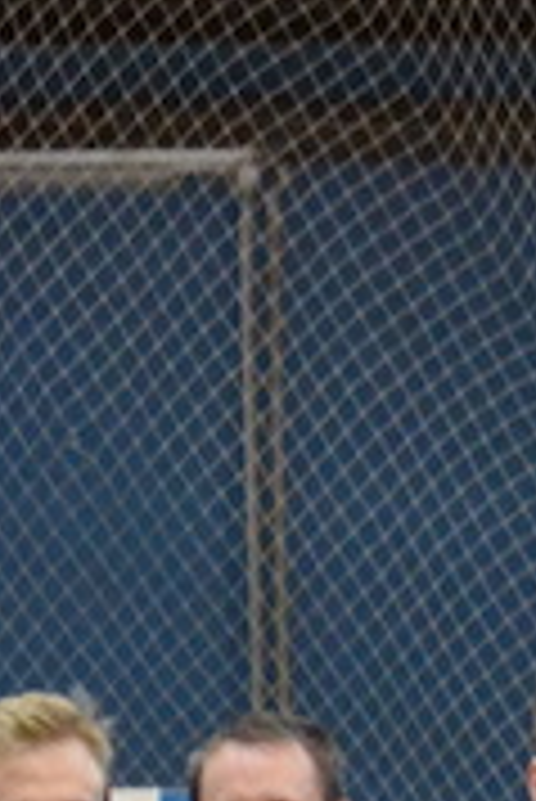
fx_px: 13975
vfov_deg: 3.3
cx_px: -761
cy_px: 1400
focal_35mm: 627
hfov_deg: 2.2
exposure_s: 1/100
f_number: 4.2
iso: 3200
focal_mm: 62
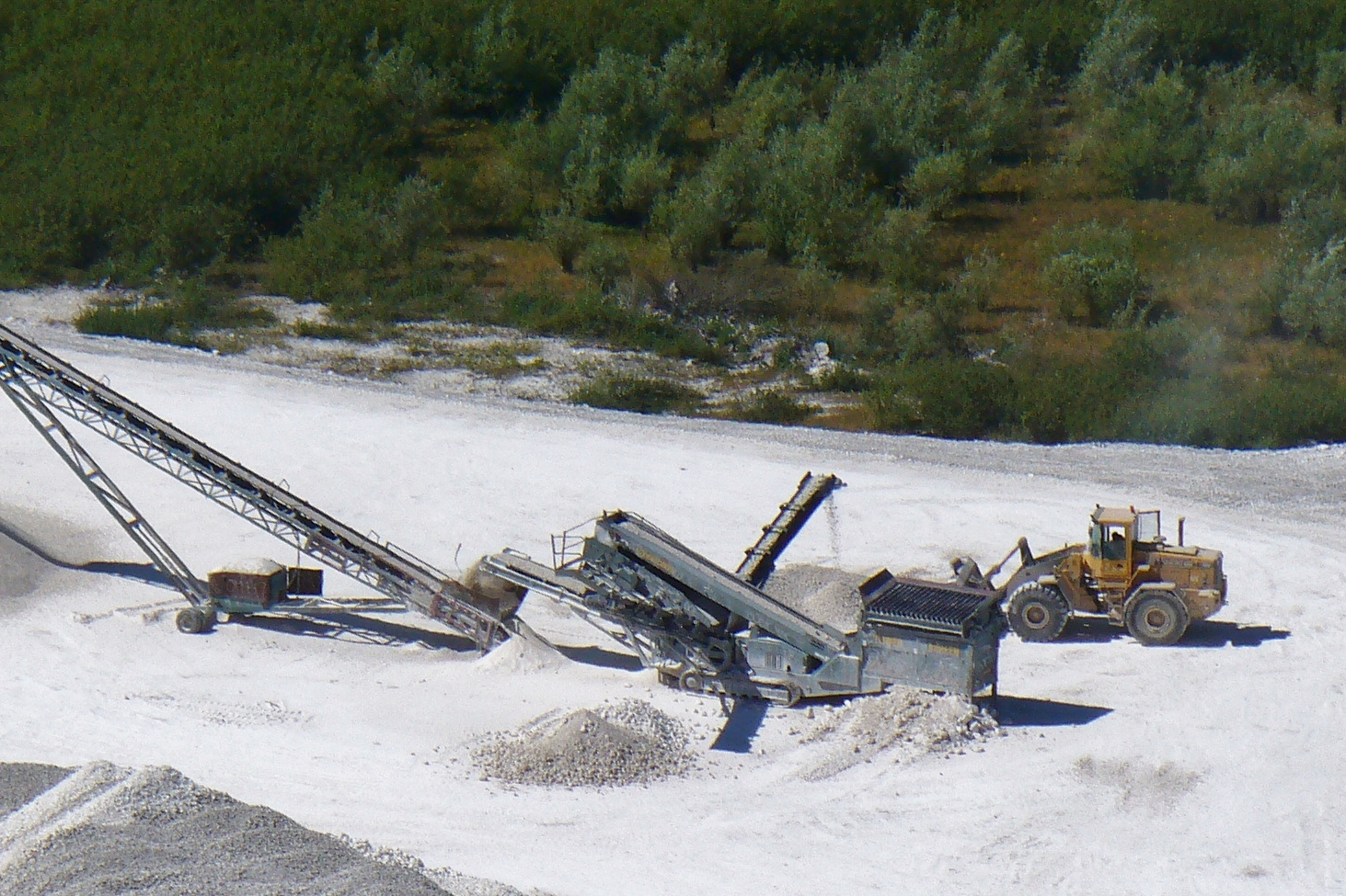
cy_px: 678
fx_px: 11364
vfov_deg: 4.5
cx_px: 473
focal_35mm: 304
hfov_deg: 6.8
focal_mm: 27.6
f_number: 8.2
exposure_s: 1/500
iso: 80
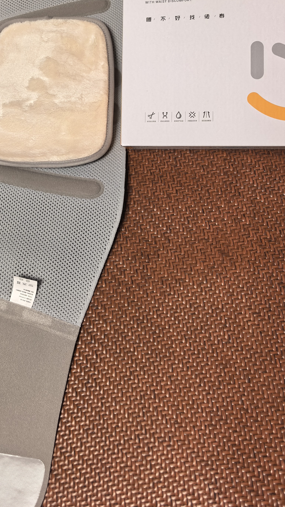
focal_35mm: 39
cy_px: 146
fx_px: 524
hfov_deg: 29.9
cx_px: 65
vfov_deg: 50.1
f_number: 2
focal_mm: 6.98
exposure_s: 1/100
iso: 200
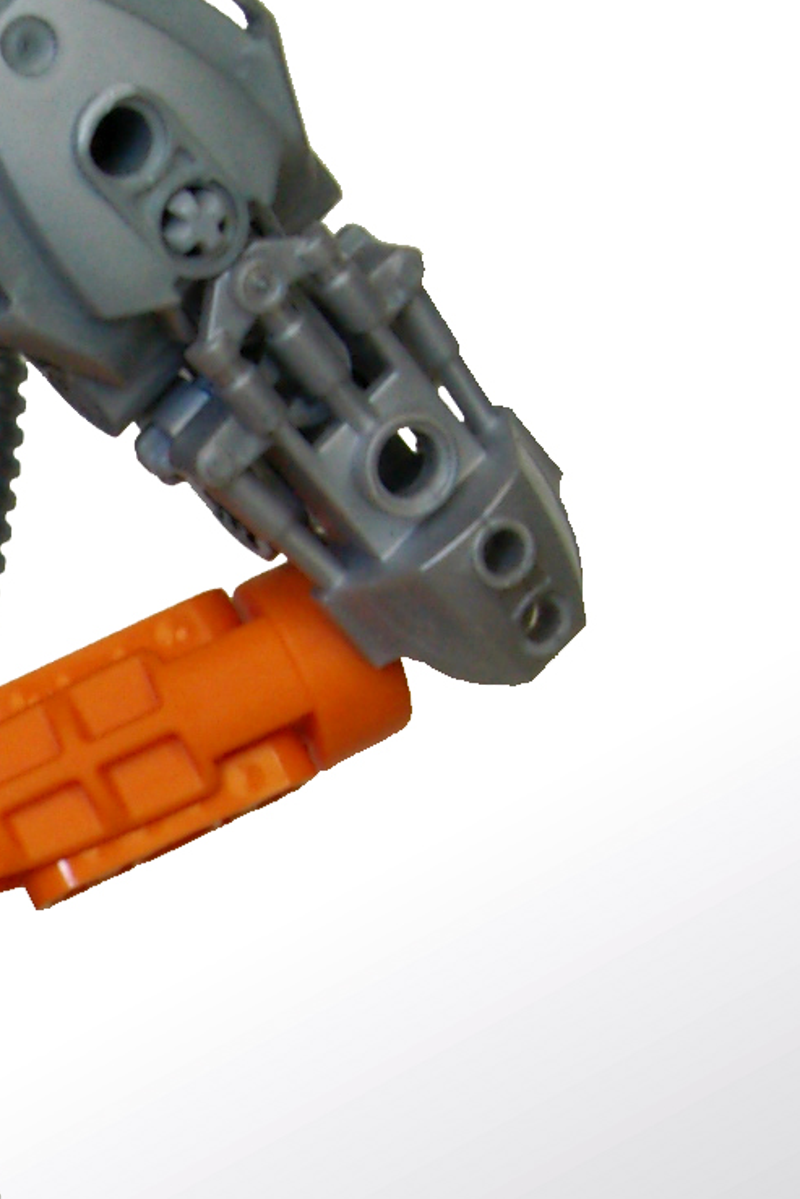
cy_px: 1196
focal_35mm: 171
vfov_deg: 11.9
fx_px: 5697
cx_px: -602
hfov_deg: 7.8
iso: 400
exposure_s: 1/90
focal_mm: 28
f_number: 4.5
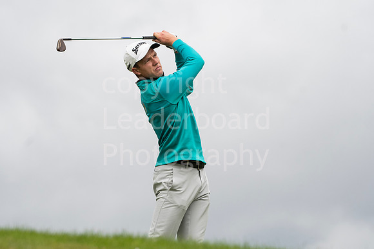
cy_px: 124
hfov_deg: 6.2
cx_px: 187
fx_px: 3429
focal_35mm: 330
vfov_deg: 4.2
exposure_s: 1/1250
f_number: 5.6
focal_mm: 220
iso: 1000
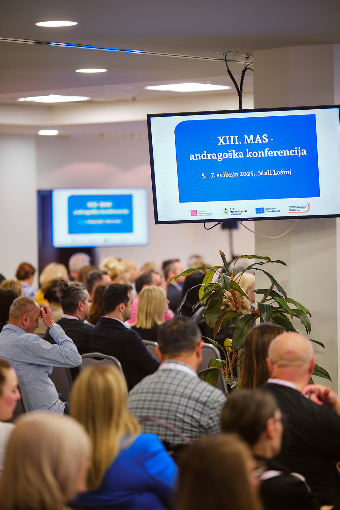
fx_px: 1600
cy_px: 255
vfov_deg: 18.1
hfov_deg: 12.1
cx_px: 170
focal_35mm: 113
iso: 320
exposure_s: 1/200
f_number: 1.2
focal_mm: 75
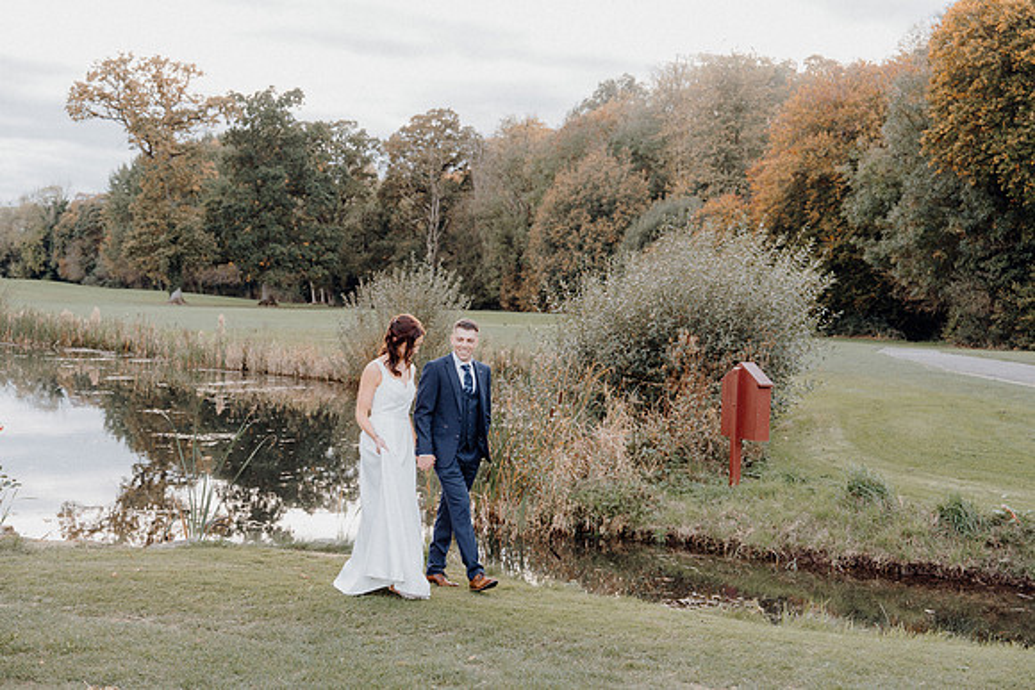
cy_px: 345
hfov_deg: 41.1
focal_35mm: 48
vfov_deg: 28.1
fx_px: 1380
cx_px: 518
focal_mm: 48
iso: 250
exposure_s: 1/200
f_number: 3.5
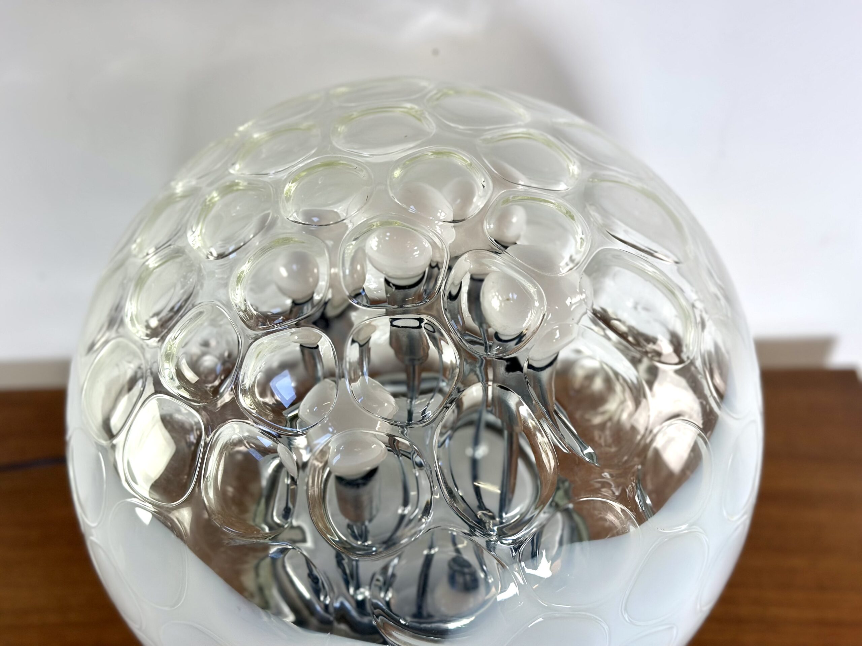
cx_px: 431
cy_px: 323
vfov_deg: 30.3
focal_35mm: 48
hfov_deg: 39.7
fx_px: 1195
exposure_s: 1/202
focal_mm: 6.86
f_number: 1.78
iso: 80
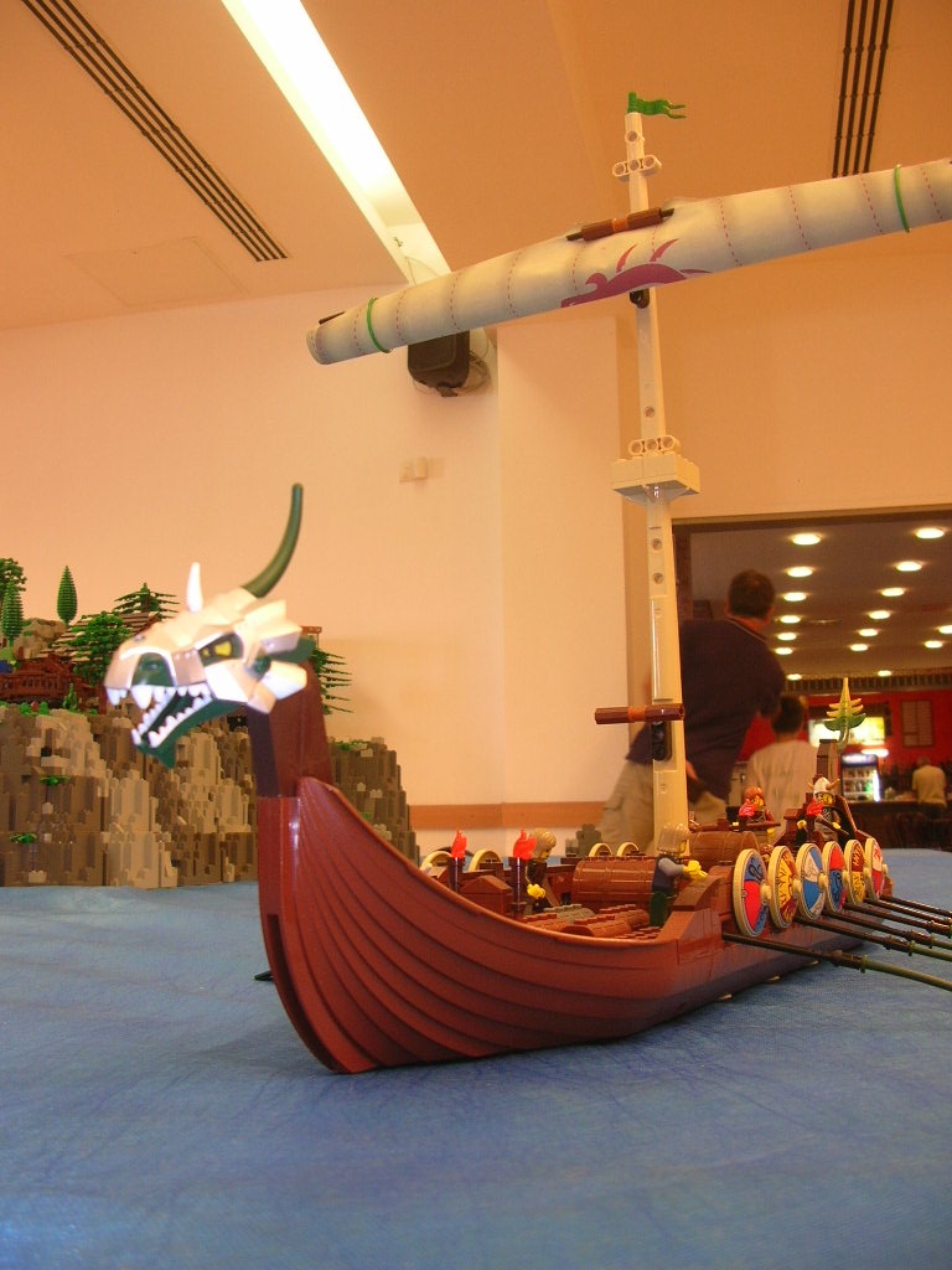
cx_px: 476
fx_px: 1283
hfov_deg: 40.7
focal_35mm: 35
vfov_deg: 52.6
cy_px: 635
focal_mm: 5.8
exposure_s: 1/9.1
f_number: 2.8
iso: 50
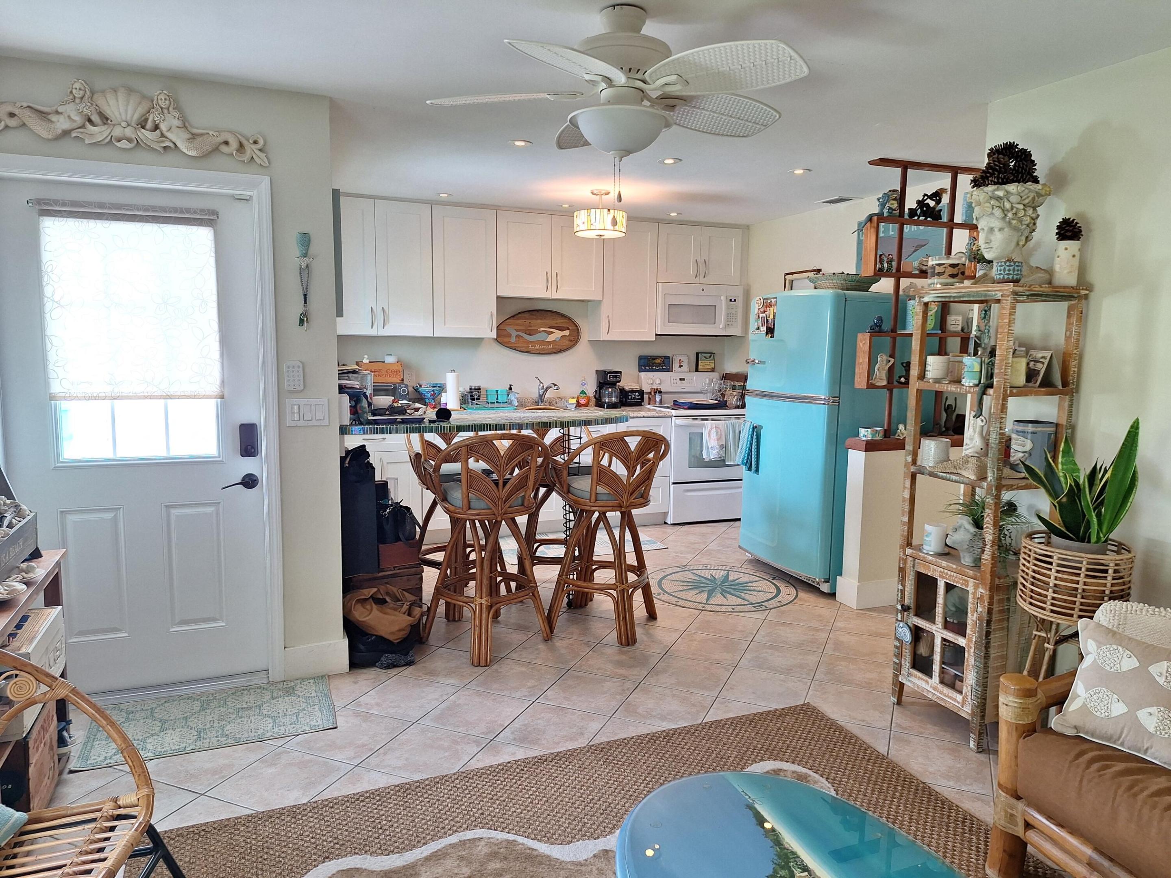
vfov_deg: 58.9
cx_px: 586
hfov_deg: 73.9
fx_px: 778
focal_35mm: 23
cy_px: 439
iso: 64
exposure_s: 1/40
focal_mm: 5.54
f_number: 1.8
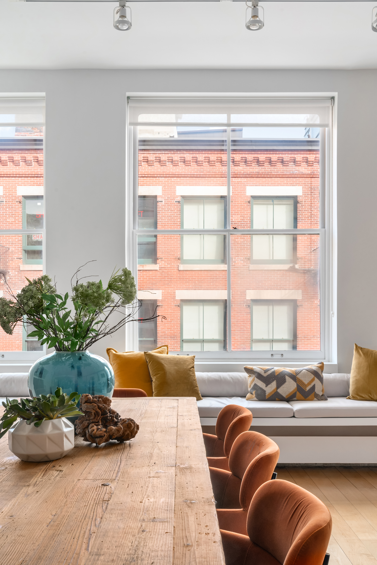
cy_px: 282
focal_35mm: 36
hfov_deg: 36.9
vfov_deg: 53.1
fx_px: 565
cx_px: 188
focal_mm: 36
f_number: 14
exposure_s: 1/10
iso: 500
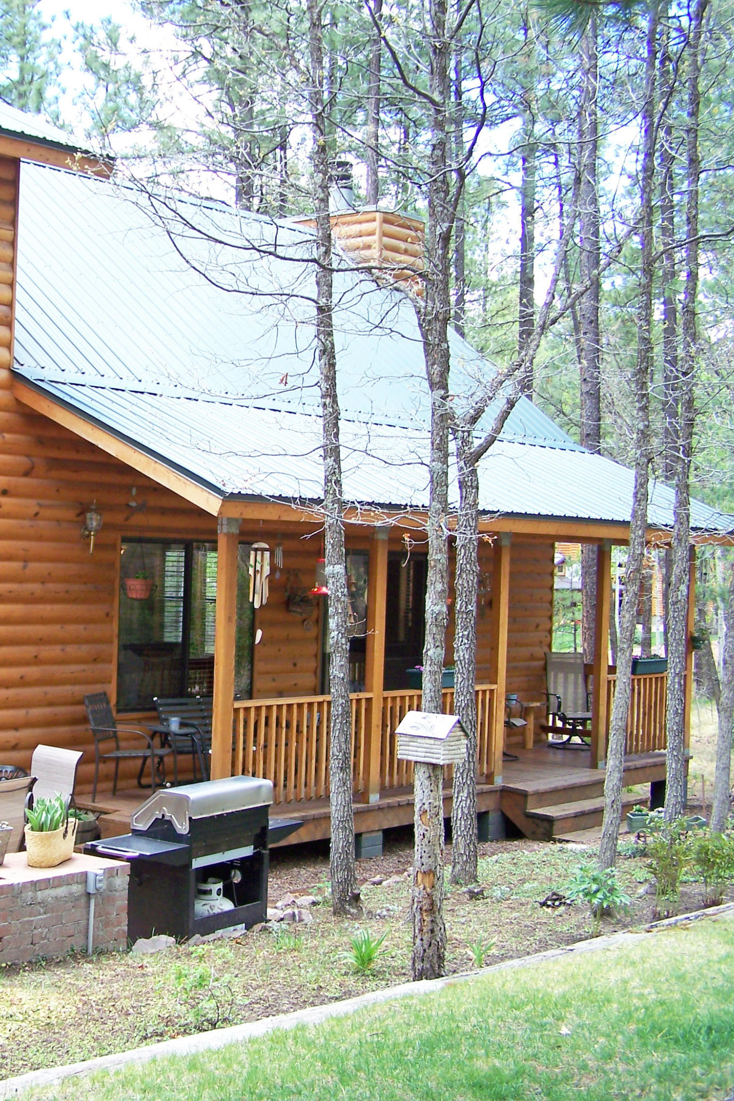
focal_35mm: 53
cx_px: 51
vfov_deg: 37.5
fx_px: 1621
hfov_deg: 24.7
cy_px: 553
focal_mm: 6.3
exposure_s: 1/100
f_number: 2.8
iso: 64
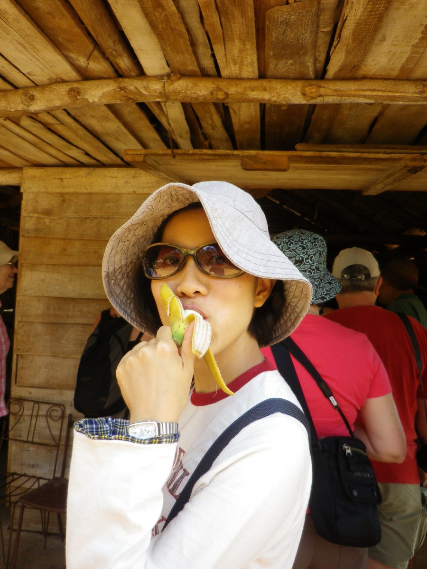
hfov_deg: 49.7
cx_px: 214
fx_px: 461
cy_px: 284
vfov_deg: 63.4
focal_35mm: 28
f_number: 3.2
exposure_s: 1/100
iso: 80
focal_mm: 5
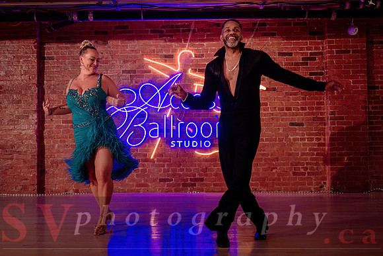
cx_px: 162
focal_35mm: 41
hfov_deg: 47.6
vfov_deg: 32.9
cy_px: 123
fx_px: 432
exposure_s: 1/250
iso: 500
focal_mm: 31
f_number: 2
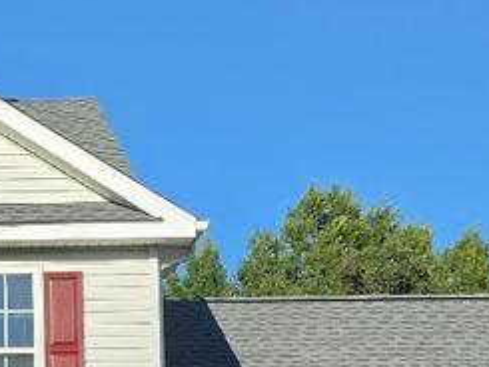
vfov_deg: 10.7
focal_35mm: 135
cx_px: -222
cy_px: 487
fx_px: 1908
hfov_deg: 13.8
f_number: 1.4
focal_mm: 6.5
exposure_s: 1/7939
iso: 64
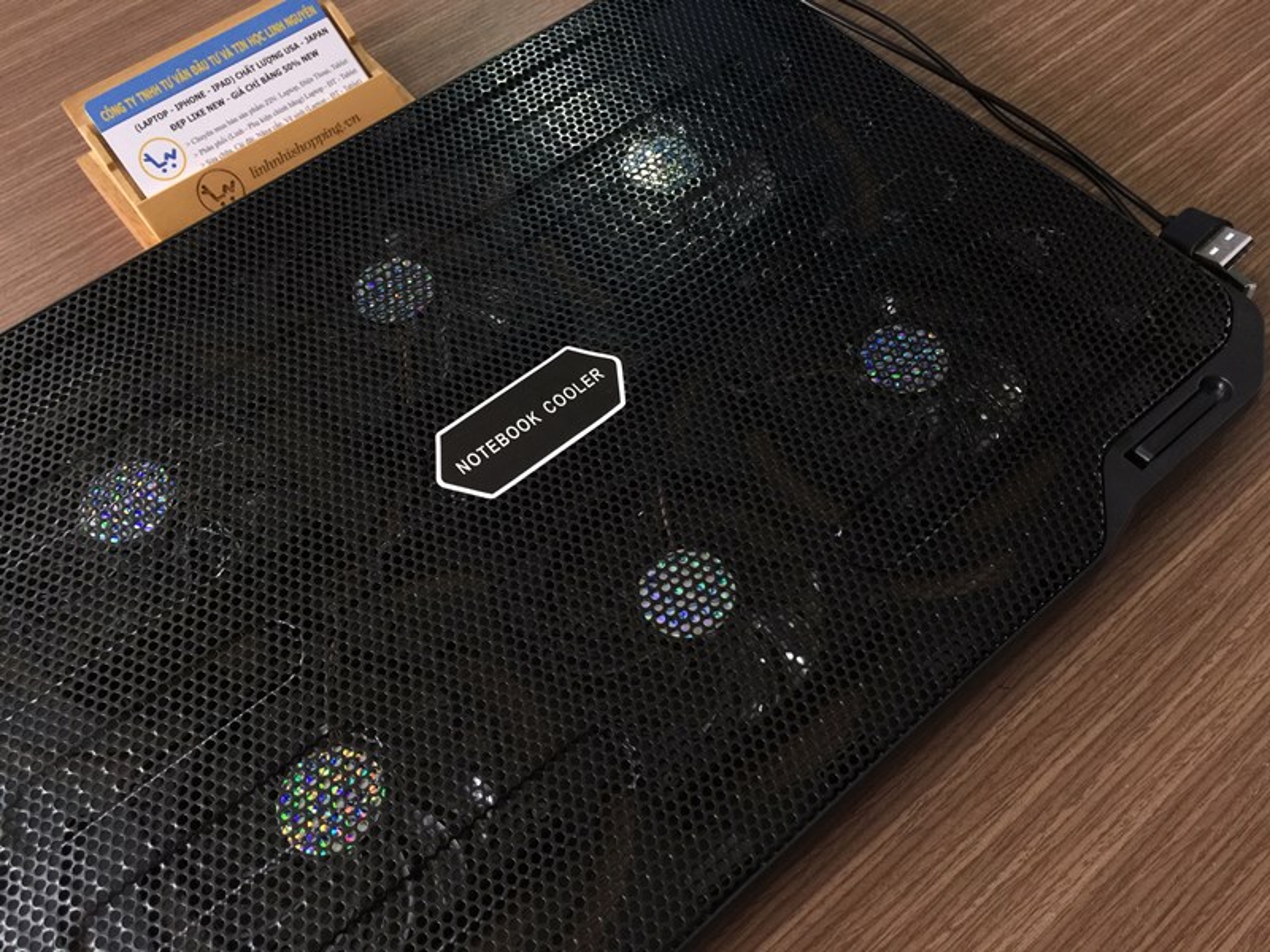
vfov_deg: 48.2
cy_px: 476
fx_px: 1064
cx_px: 635
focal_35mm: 29
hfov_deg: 61.7
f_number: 2.2
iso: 50
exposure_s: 1/17
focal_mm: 4.15
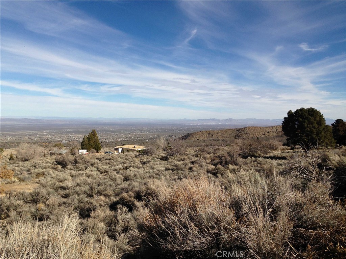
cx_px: 173
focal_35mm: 33
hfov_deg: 55.4
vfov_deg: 42.9
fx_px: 330
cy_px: 130
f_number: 2.4
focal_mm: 4.12
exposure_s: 1/2463
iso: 50
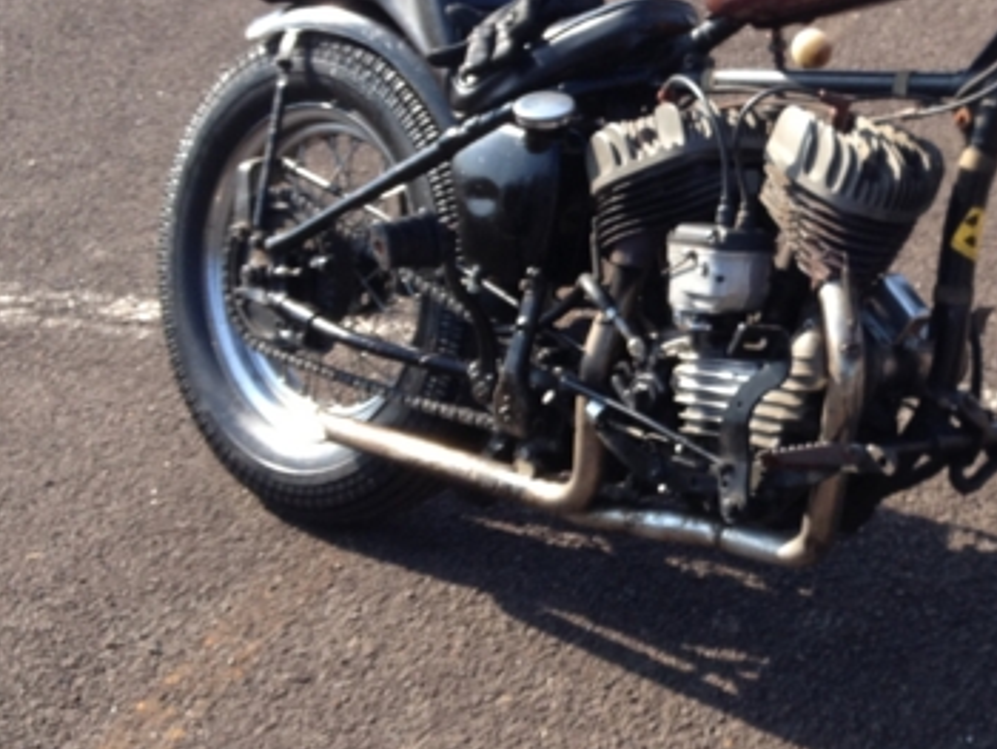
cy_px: 245
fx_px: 2306
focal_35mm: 80
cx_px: 943
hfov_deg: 23.6
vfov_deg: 18.4
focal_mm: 4.28
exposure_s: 1/480
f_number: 2.4
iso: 50
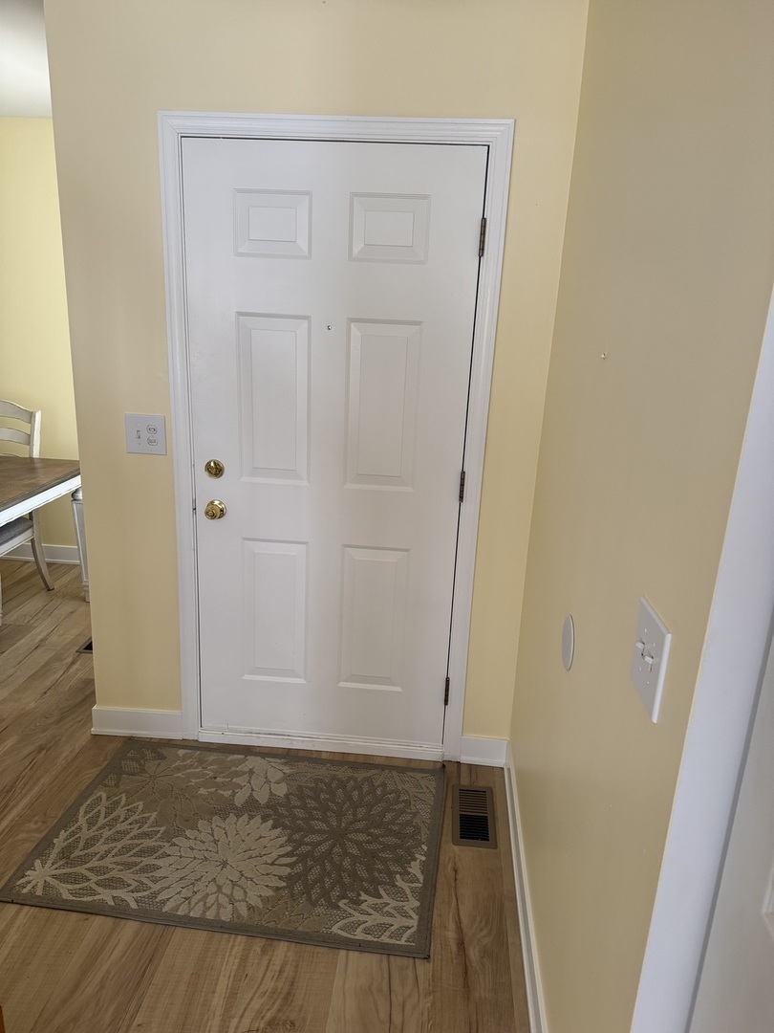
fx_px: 716
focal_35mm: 24
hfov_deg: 56.8
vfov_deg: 71.6
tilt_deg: -16.4
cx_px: 387
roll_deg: -1.2
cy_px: 516
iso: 200
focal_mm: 6.76
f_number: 1.78
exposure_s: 1/121
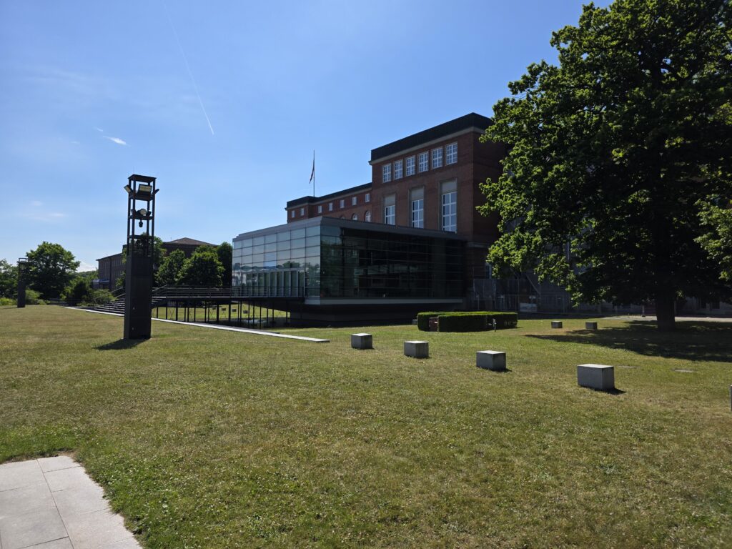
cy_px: 274
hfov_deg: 73.9
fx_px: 486
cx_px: 366
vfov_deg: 58.9
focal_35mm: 23
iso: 80
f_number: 1.7
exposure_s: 1/7333
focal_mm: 6.3
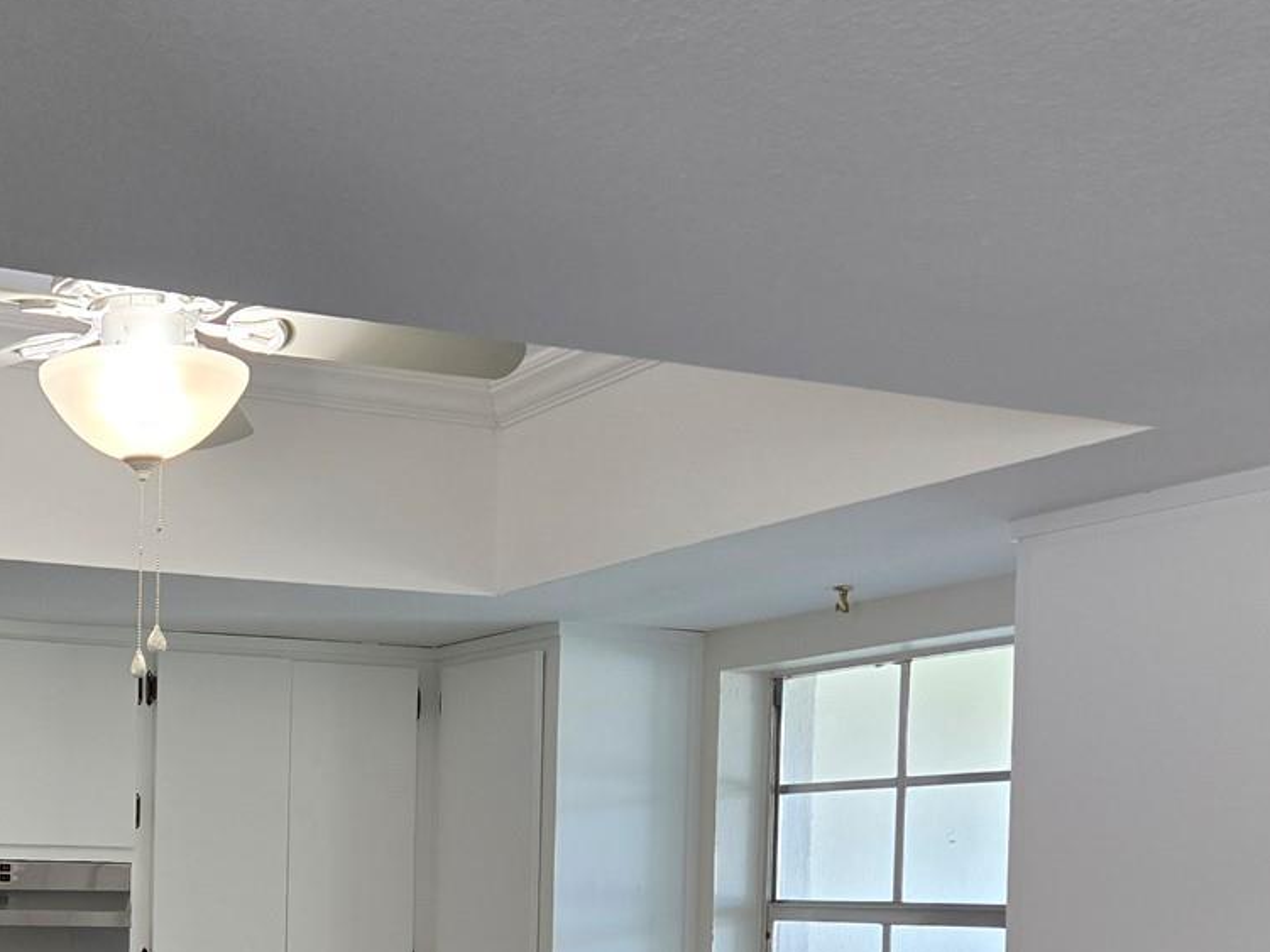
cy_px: 895
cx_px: 132
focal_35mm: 49
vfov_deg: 28.3
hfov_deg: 36.5
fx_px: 1797
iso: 125
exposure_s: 1/120
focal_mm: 5.4
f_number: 1.8
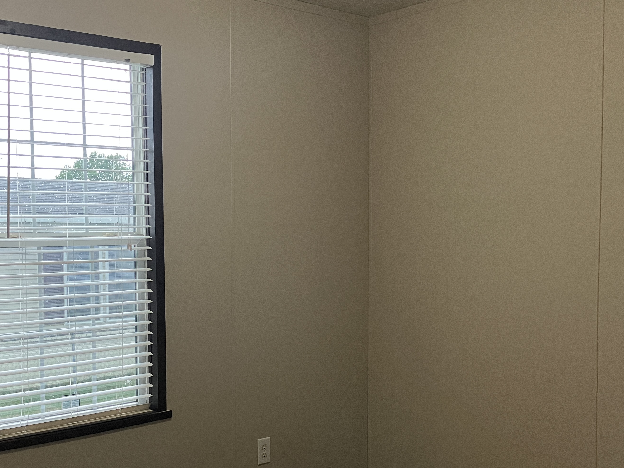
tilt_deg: -3.5
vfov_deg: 33.5
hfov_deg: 43.4
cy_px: 289
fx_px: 775
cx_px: 220
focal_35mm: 43
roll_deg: -0.1
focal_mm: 3.99
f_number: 1.8
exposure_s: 1/60
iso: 200
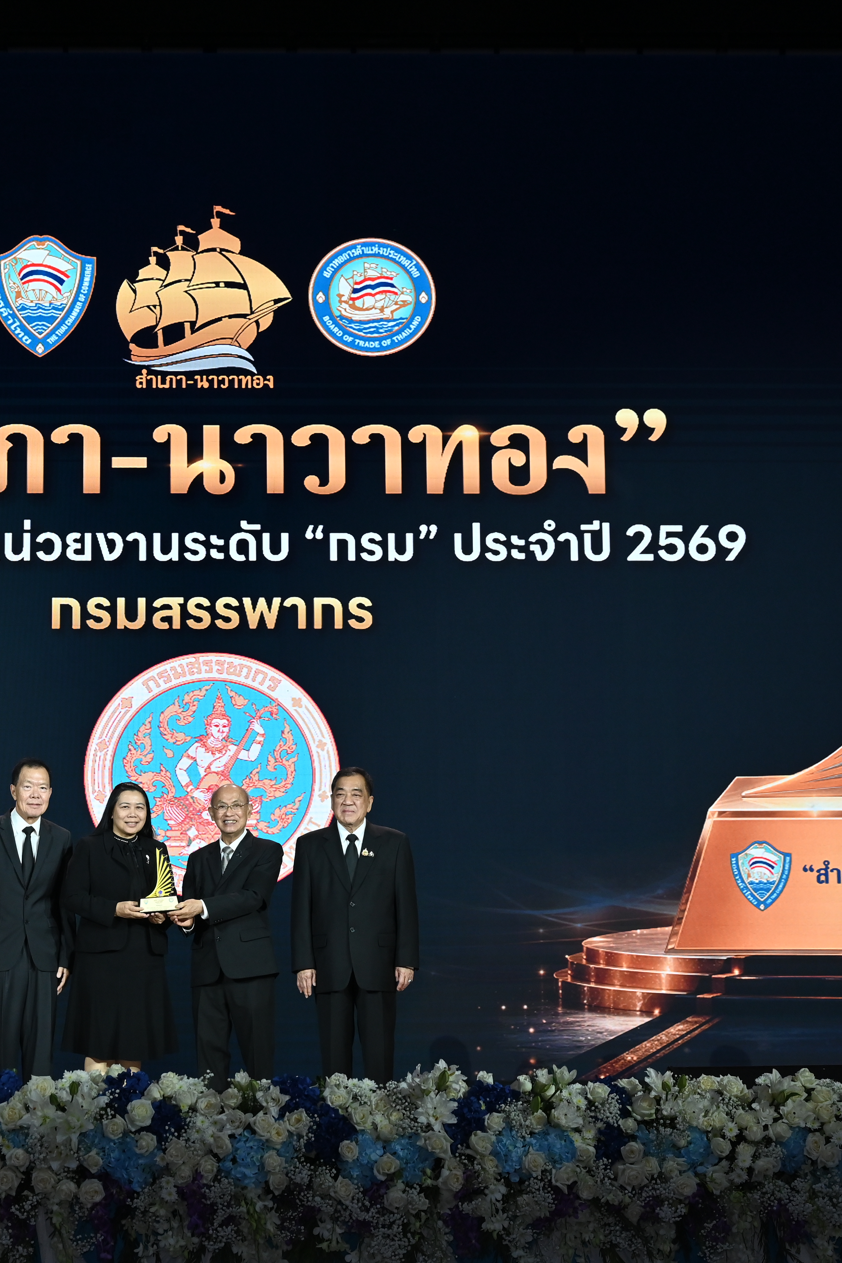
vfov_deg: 28.5
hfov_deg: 19.1
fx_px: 2491
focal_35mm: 71
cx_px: 230
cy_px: 630
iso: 1250
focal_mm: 47
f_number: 5.6
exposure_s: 1/200
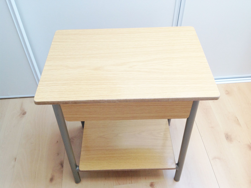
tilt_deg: -48.0
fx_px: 253
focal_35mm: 35
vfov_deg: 40.6
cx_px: 126
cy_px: 94
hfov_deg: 52.7
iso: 50
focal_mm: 4.28
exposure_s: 1/30
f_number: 2.4
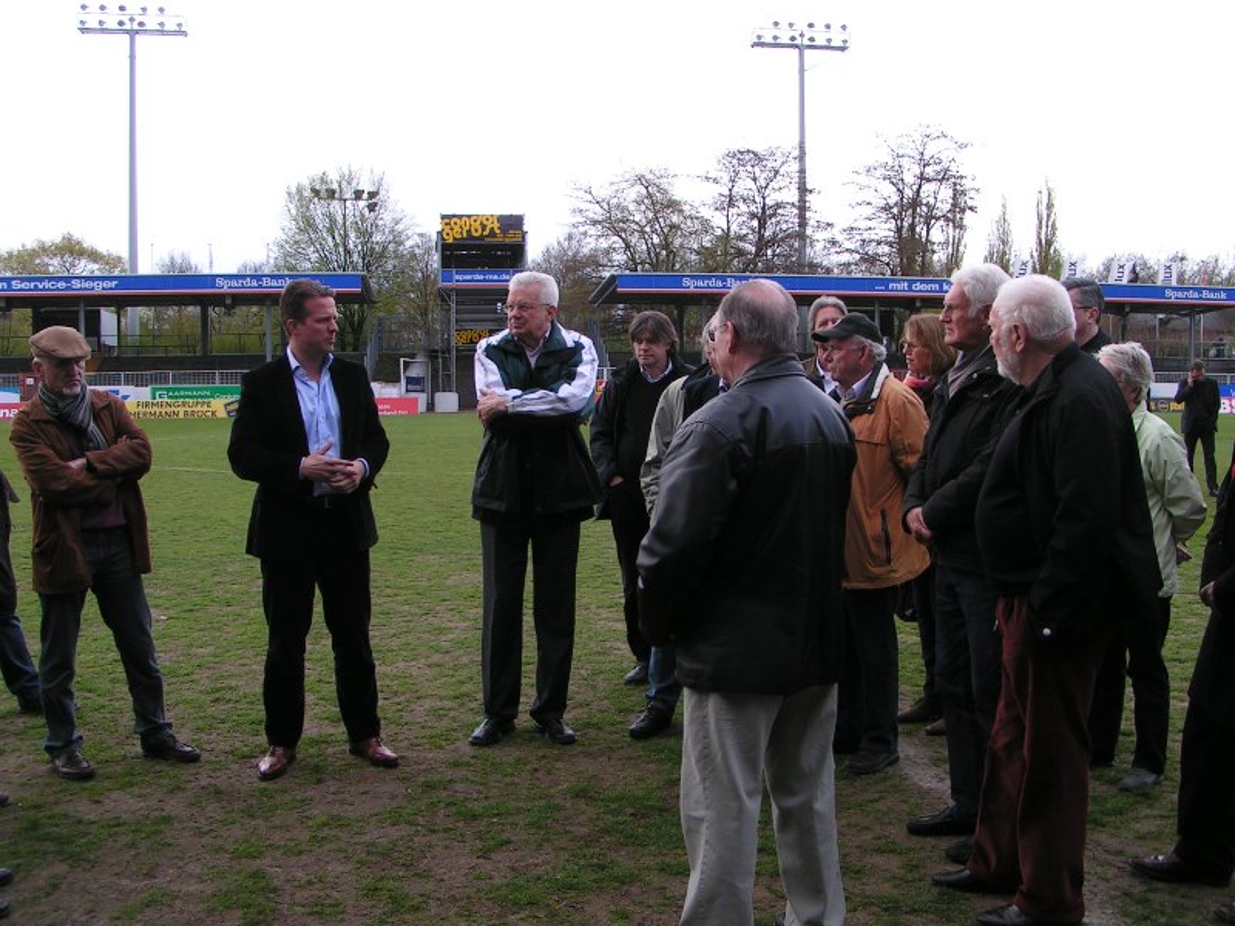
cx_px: 618
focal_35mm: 38
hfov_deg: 49.0
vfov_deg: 37.7
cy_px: 463
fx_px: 1356
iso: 50
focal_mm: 5.8
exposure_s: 1/80
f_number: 5.6
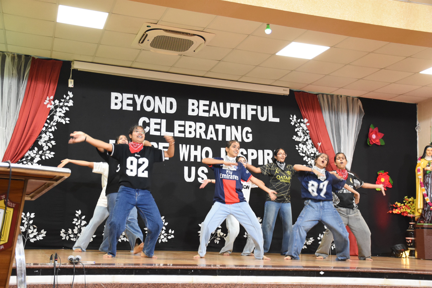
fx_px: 576
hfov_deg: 41.1
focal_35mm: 48
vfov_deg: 28.1
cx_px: 216
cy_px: 144
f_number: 4.5
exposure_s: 1/80
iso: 2000
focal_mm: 32
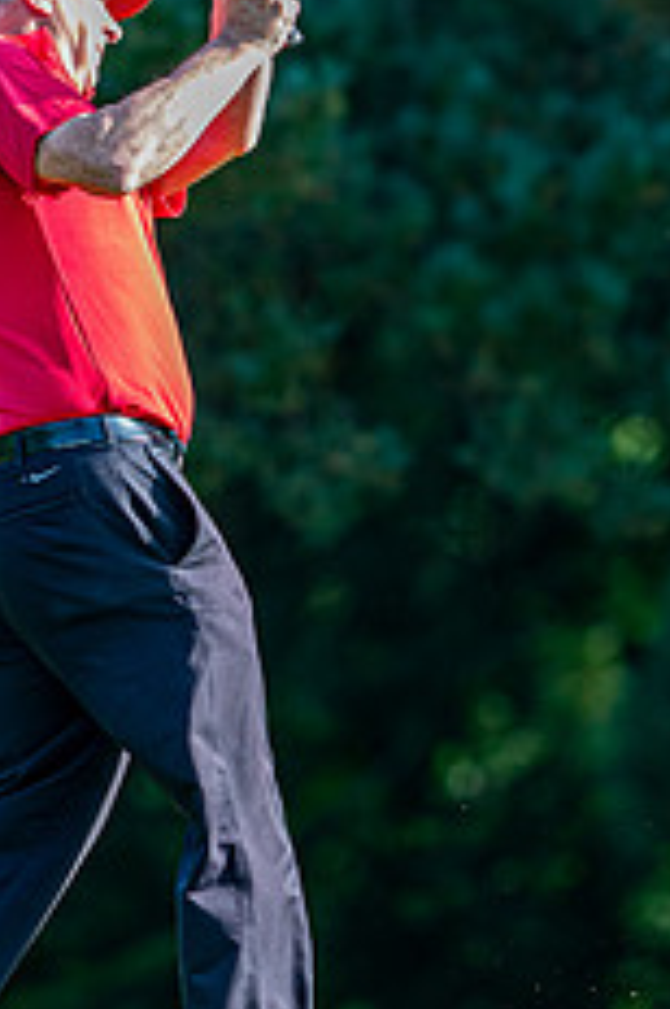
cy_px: 178
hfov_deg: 1.6
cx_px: 331
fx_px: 24470
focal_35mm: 874
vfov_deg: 2.4
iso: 500
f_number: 2.8
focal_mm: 300
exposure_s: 1/1000
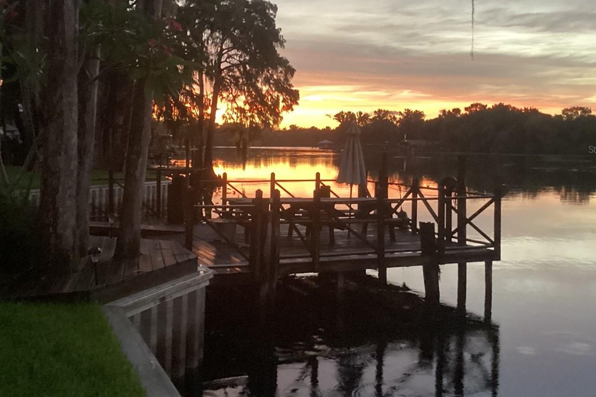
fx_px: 646
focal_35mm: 39
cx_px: 271
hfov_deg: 49.5
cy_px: 149
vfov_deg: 34.0
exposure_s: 1/33
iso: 320
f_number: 2.4
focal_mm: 3.3
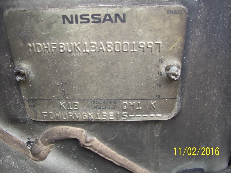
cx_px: 116
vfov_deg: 41.8
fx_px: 227
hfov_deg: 54.0
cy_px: 86
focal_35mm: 34
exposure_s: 1/25
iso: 100
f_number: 2.9
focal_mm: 5.7
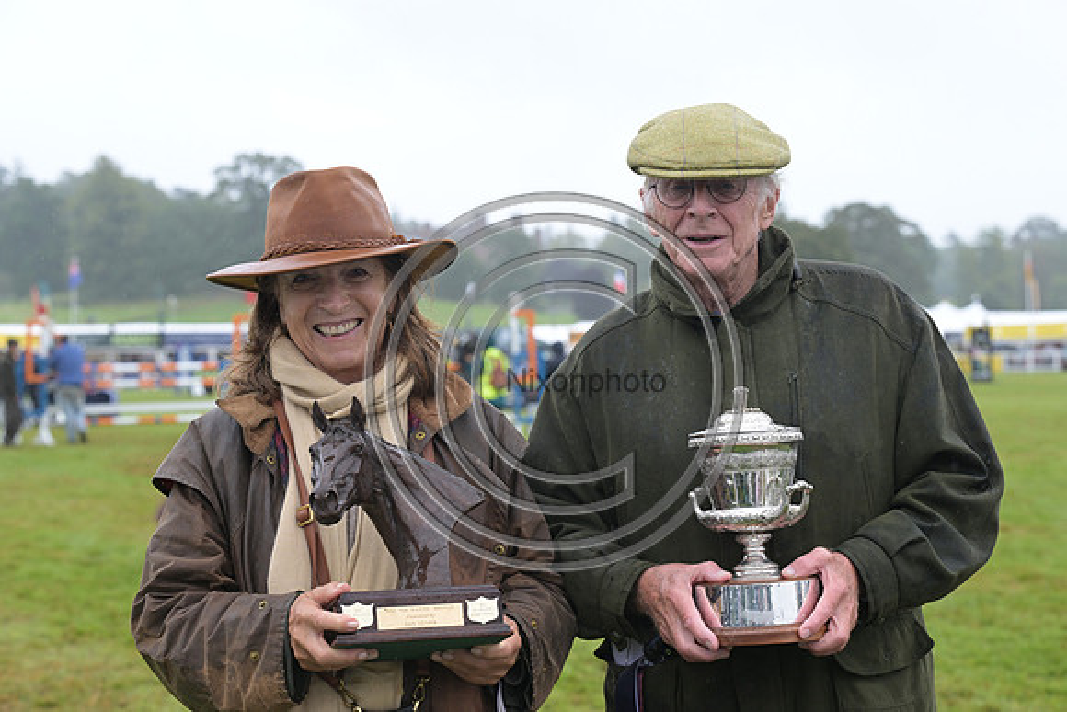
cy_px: 356
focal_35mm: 70
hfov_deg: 28.8
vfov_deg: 19.5
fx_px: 2075
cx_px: 534
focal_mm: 70
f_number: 5.6
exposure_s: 1/800
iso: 900
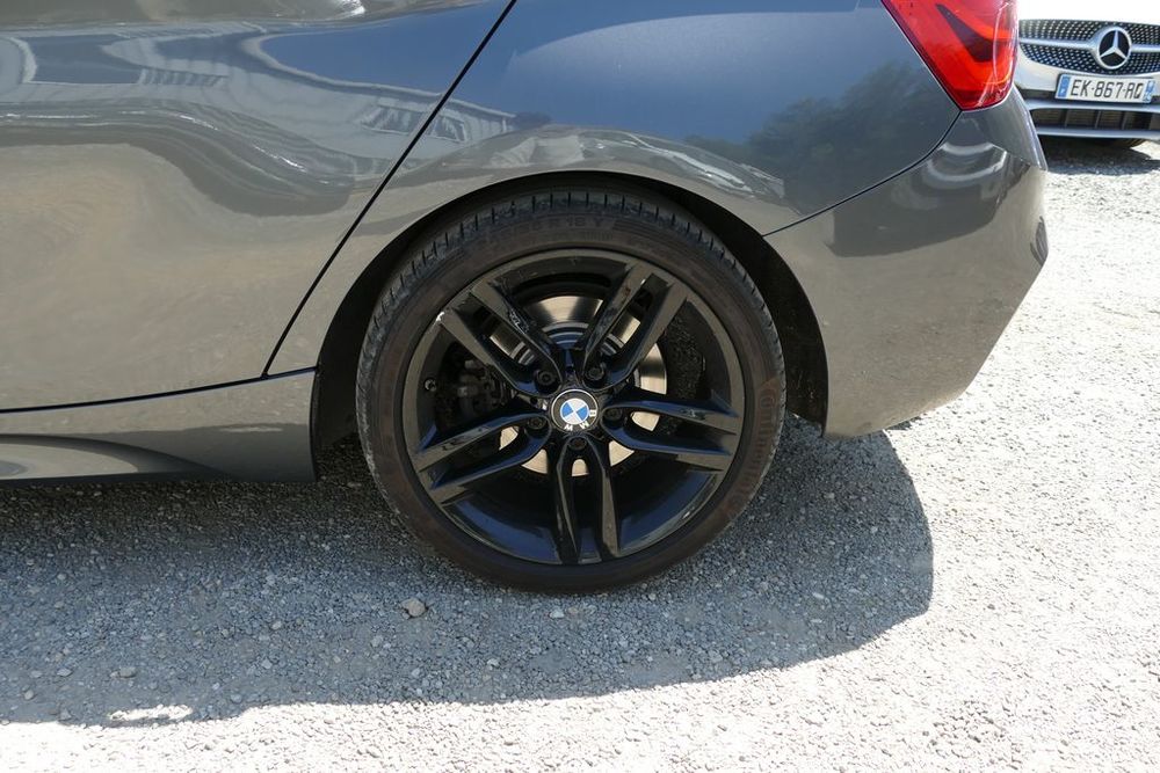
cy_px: 386
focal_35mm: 34
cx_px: 580
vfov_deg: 38.9
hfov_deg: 55.8
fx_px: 1096
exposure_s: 1/500
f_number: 3.1
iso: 125
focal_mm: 12.38
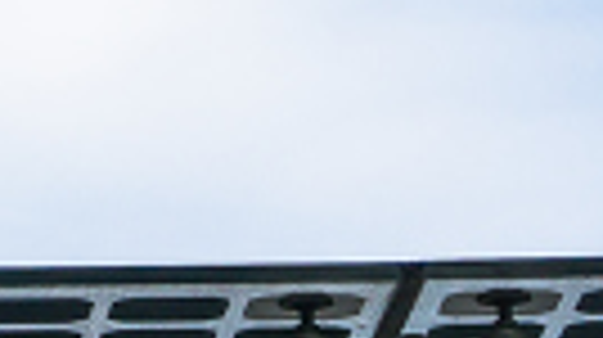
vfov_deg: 2.8
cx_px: -1066
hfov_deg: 4.8
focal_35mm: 433
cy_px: -406
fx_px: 6913
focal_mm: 37
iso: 100
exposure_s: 1/500
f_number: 9
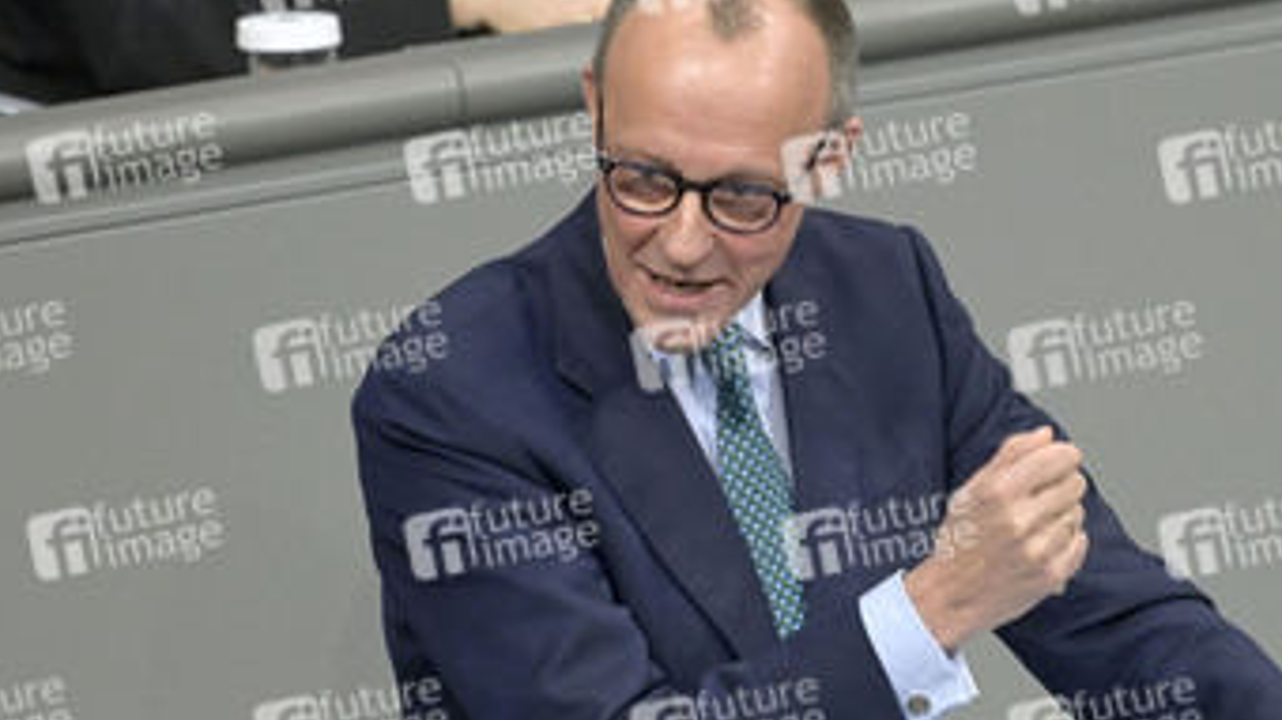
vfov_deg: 2.1
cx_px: 779
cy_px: 441
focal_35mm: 569
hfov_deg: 3.8
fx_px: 19336
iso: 10000
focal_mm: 410
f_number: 5.6
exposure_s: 1/320
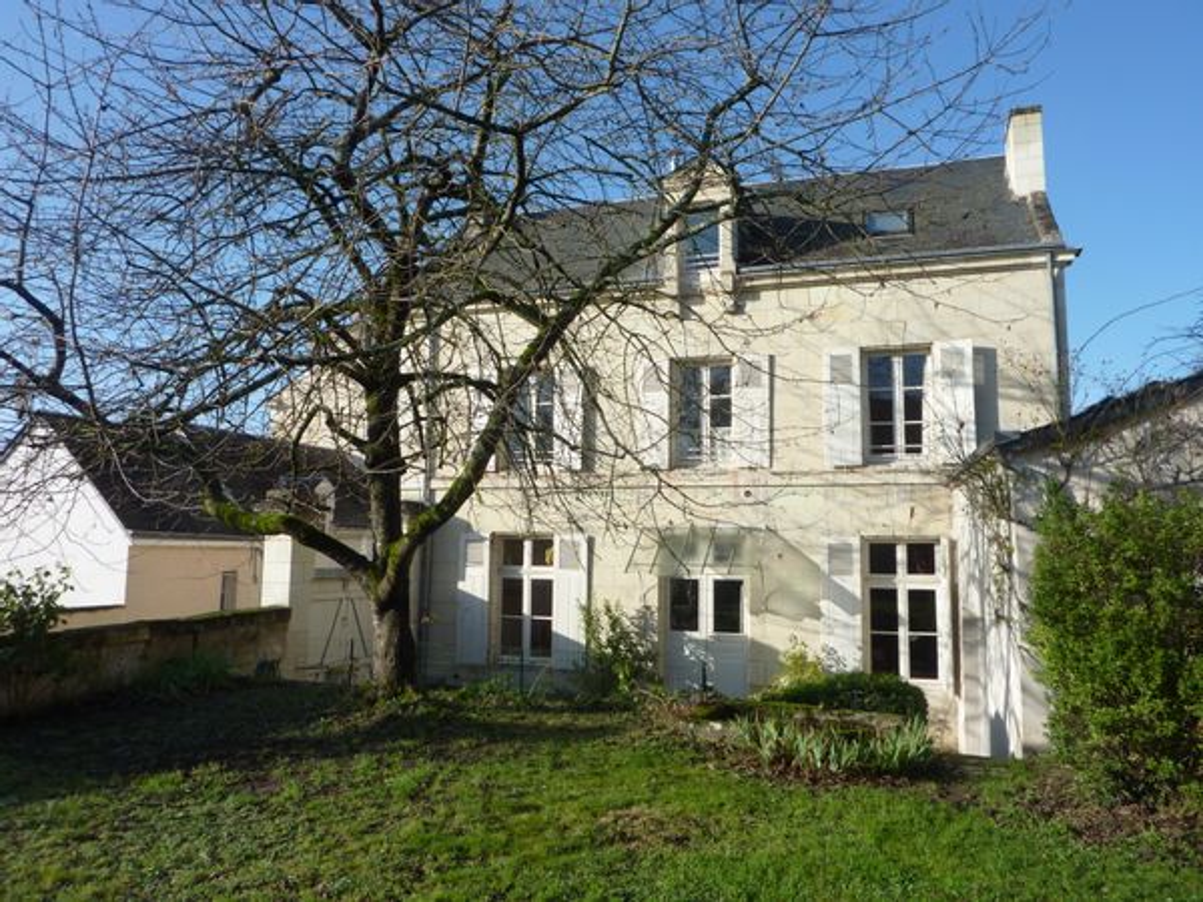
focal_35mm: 25
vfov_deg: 54.9
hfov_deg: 69.4
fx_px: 869
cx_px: 602
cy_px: 451
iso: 80
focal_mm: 4.1
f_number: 4
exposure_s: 1/400
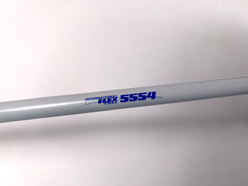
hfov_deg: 67.3
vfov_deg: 53.1
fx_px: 186
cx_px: 124
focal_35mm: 26
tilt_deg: -71.4
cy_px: 93
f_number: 1.8
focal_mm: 4.25
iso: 25
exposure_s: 1/265
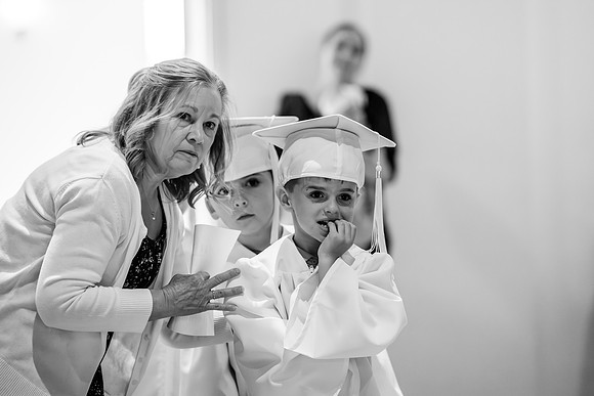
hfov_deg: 12.1
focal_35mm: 170
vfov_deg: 8.1
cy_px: 217
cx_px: 336
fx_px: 2803
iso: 1600
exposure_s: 1/160
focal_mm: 150
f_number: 2.8
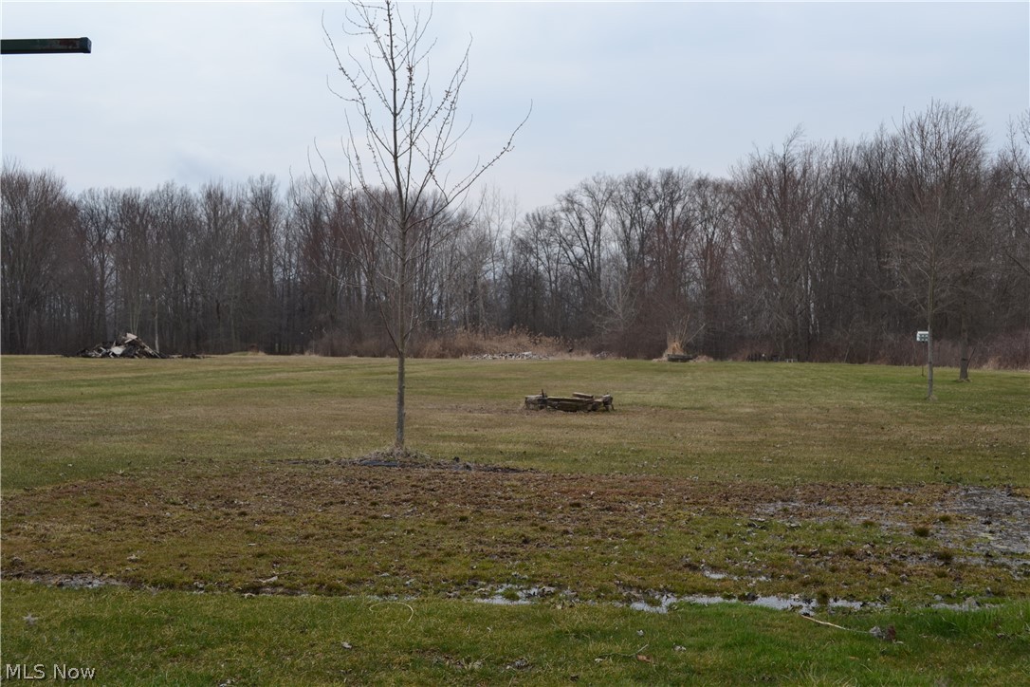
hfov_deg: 45.0
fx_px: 1244
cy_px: 344
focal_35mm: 44
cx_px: 515
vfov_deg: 30.8
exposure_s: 1/200
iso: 100
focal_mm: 29
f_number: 7.1
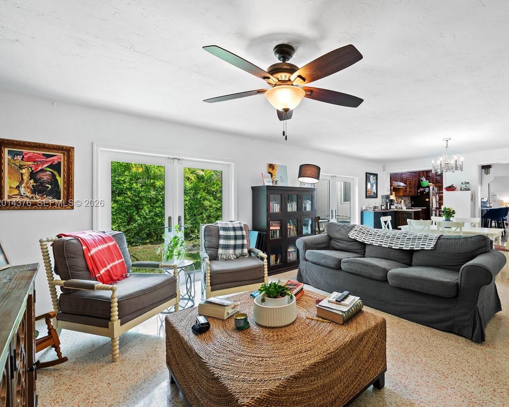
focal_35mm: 16
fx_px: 241
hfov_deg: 92.4
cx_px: 293
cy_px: 204
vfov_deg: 80.4
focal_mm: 14
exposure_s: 1/13
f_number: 8
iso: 720
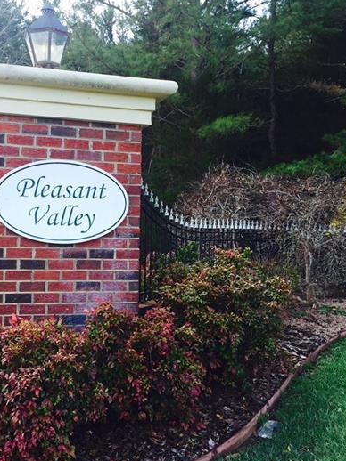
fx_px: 574
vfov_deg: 43.9
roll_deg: -1.5
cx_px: 110
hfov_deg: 33.2
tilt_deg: +1.4
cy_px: 239
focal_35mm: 43
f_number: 2.2
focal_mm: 4.15
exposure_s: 1/170
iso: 32
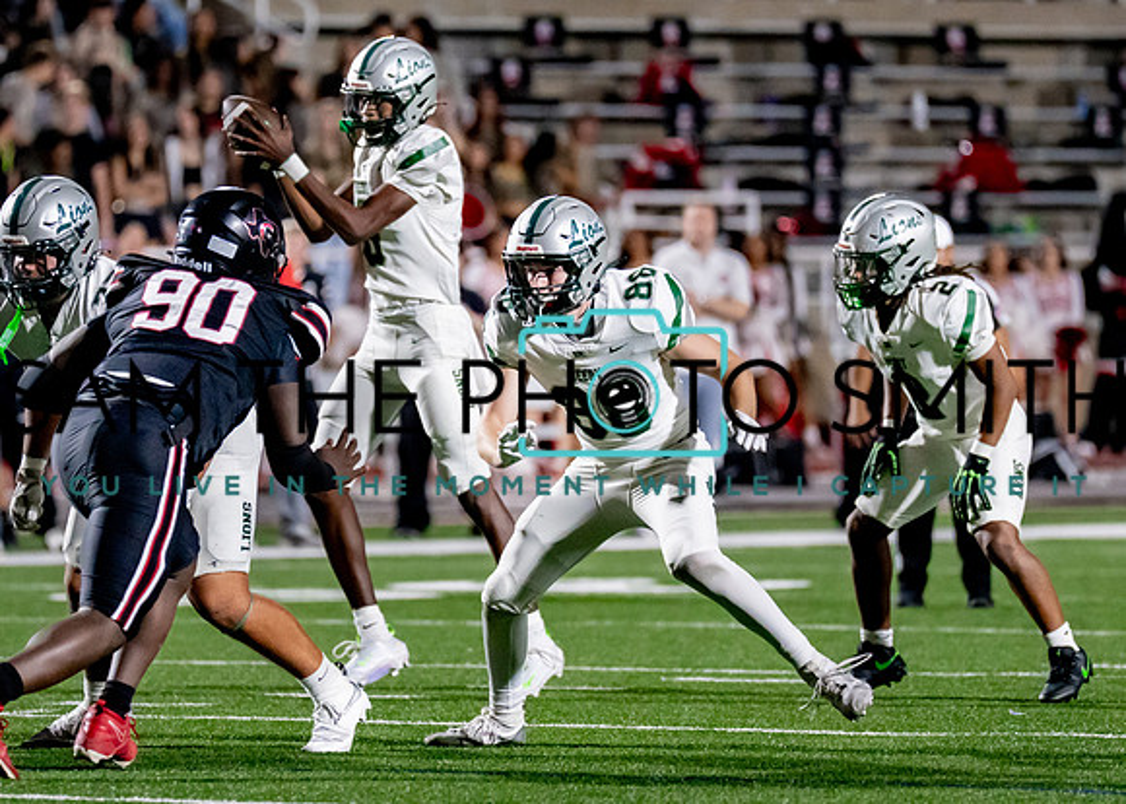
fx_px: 13089
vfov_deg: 3.5
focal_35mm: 409
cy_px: 380
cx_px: 474
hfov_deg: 4.9
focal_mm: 200
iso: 3200
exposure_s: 1/1250
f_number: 2.8
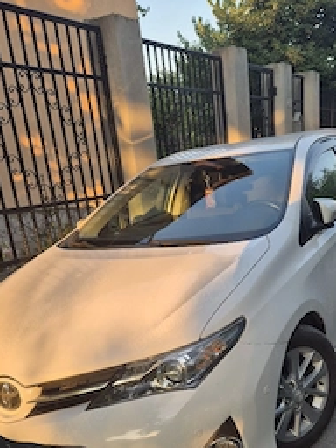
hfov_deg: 39.2
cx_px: 222
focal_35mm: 36
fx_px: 466
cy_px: 331
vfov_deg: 49.5
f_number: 1.8
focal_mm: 5.4
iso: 25
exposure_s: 1/286
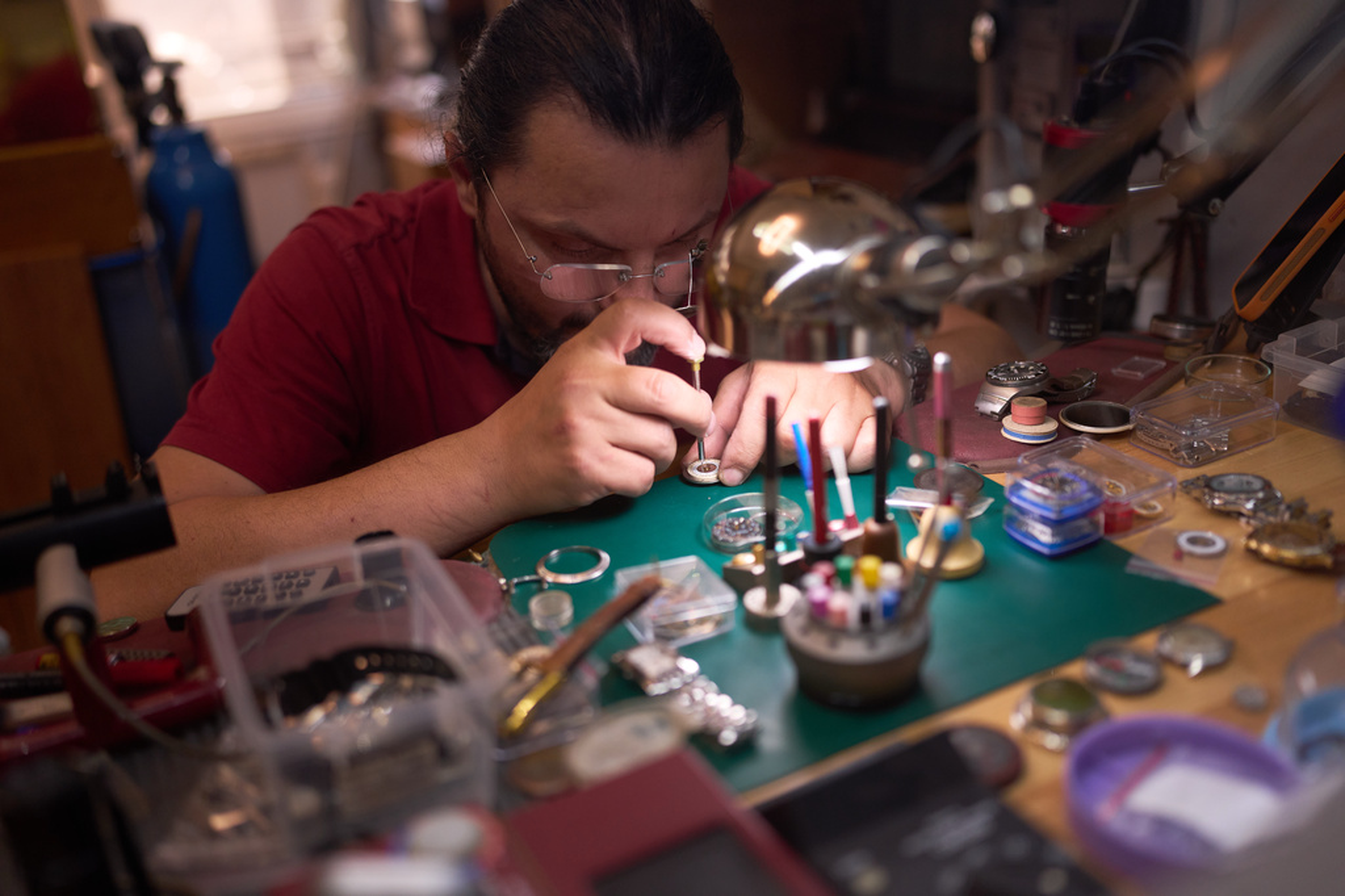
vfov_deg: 37.8
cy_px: 448
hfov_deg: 54.4
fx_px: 1307
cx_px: 672
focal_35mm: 35
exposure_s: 1/2000
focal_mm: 35
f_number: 1.6
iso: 800
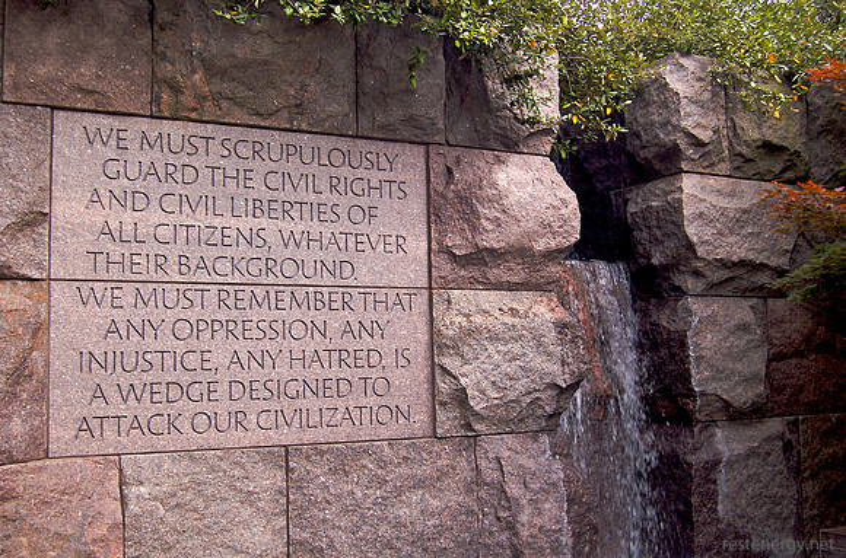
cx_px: 423
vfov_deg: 34.0
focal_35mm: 39
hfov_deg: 49.7
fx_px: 914
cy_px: 279
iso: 200
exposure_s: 1/125
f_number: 5.6
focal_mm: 26
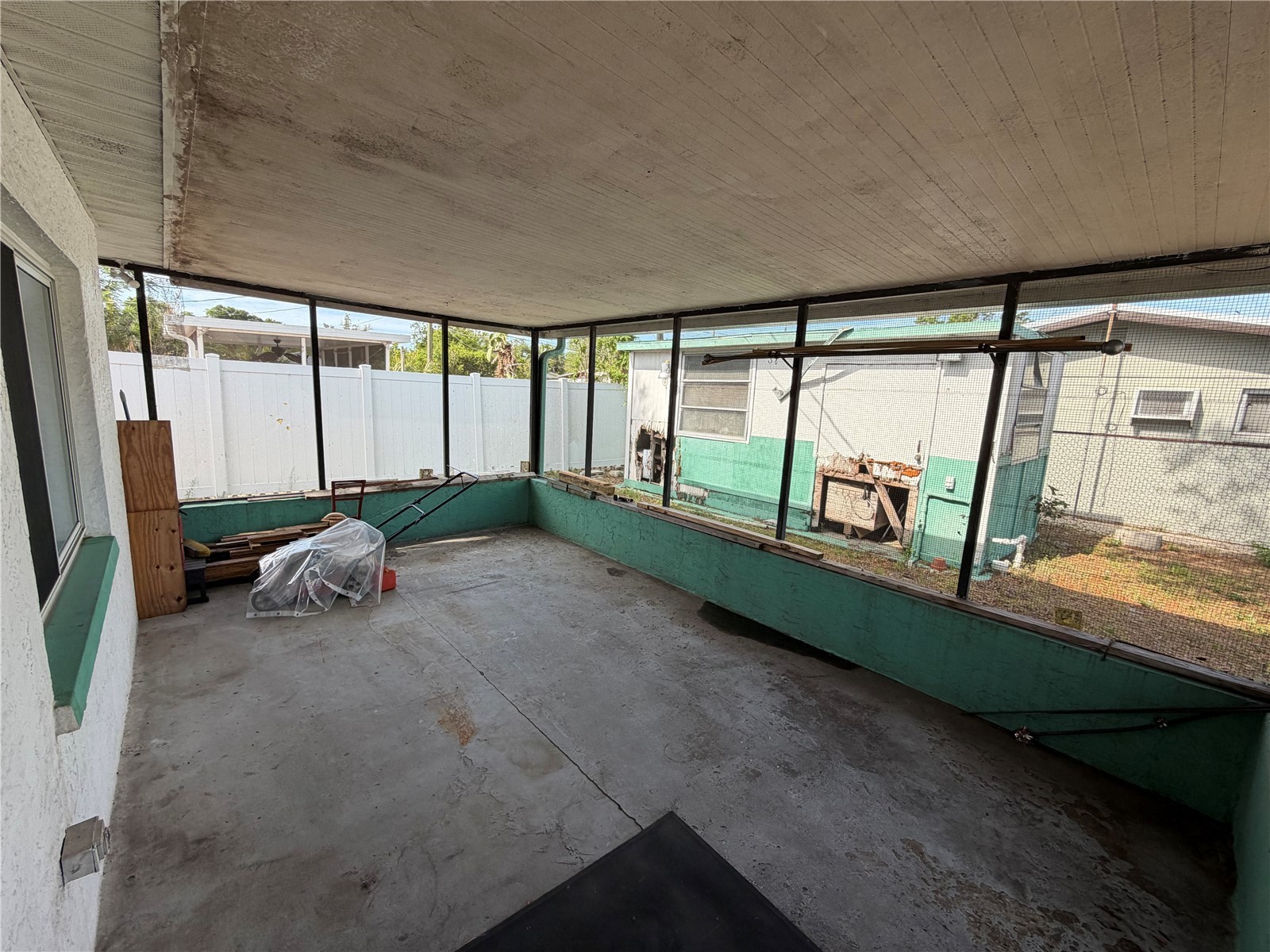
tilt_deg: -8.7
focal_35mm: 14
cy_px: 476
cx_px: 635
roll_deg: -3.0
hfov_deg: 102.1
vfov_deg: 85.7
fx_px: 514
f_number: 2.2
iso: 40
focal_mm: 2.22
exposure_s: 1/254
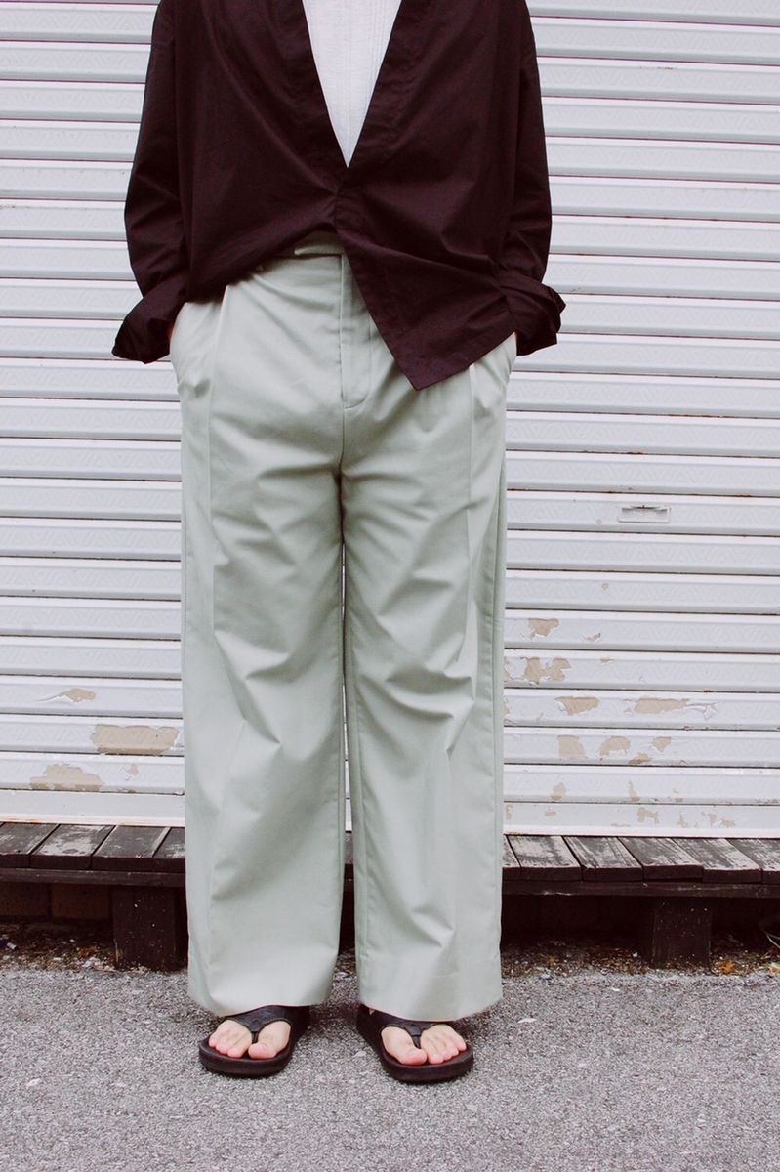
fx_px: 1708
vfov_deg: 37.9
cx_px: 390
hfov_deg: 25.7
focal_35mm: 52
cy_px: 586
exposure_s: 1/500
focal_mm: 35
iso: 800
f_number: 11
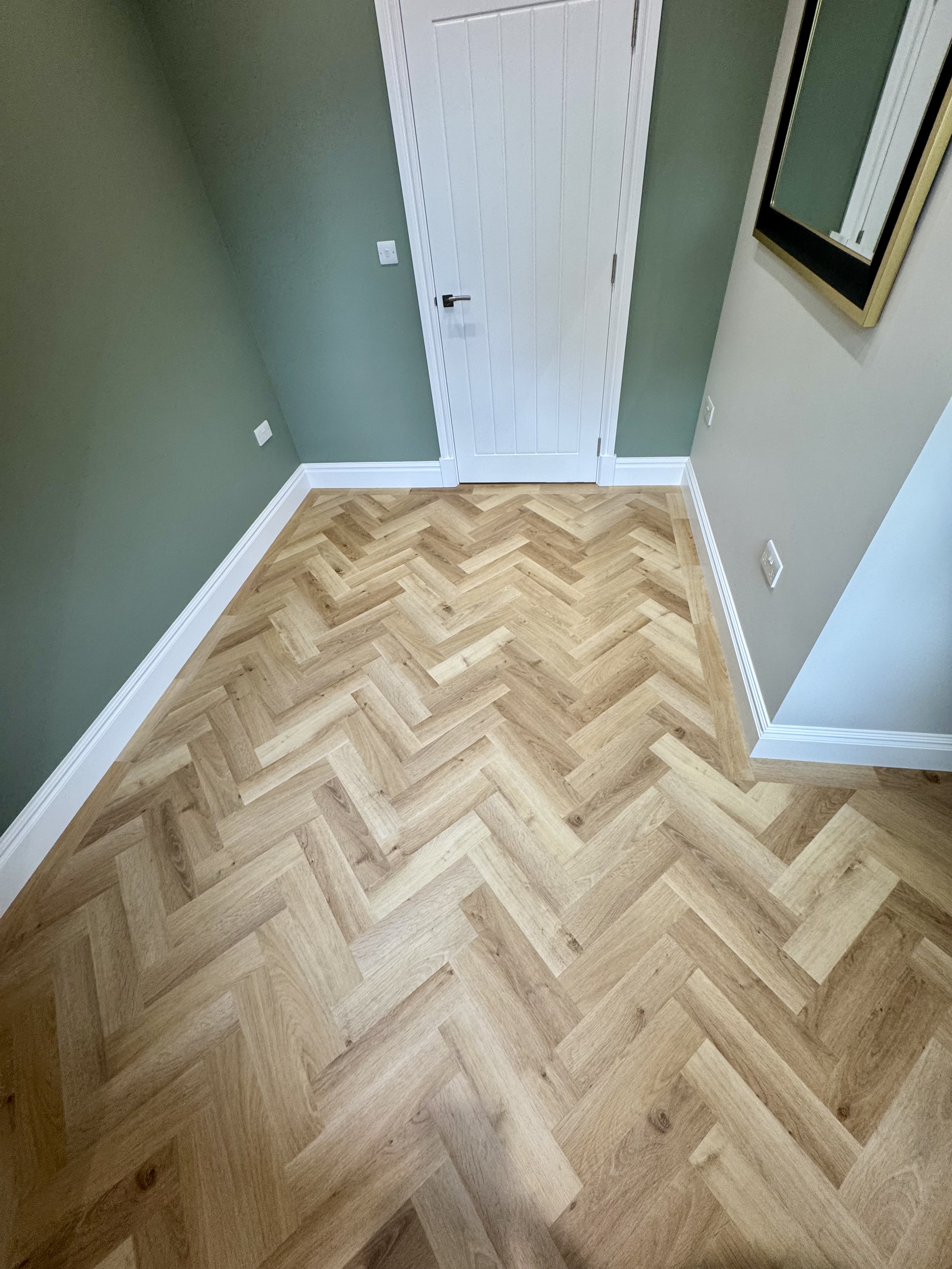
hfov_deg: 85.7
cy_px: 634
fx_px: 513
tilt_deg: -43.7
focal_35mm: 14
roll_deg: +8.5
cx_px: 476
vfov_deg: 102.1
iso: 160
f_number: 2.2
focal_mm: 2.22
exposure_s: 1/100
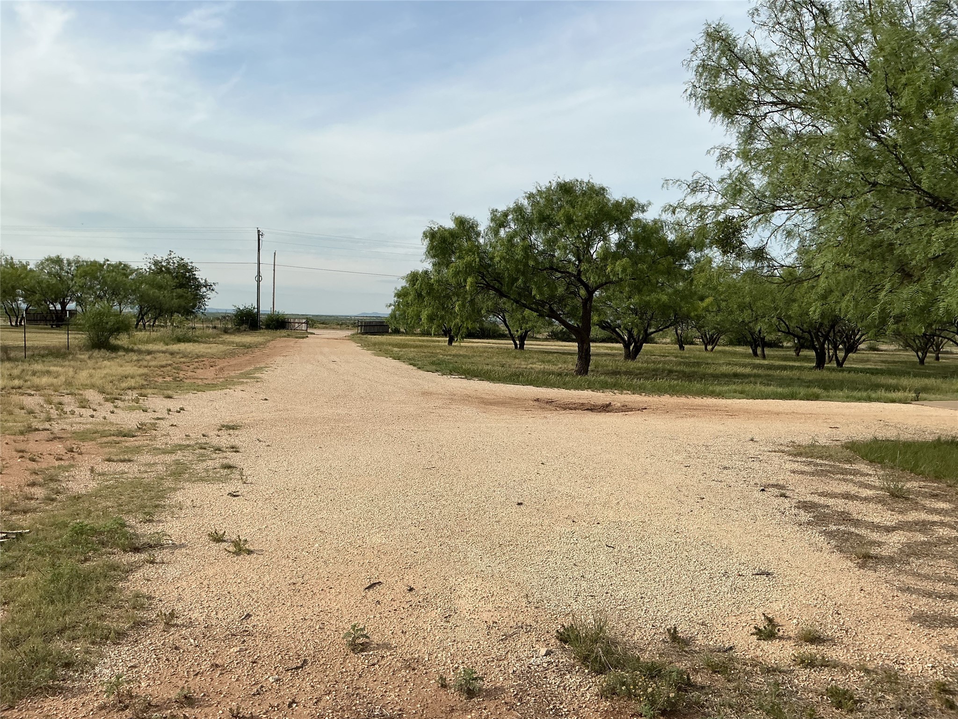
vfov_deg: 48.2
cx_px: 479
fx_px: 803
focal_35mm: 29
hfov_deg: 61.7
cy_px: 360
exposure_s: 1/2538
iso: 25
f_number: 1.8
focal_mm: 3
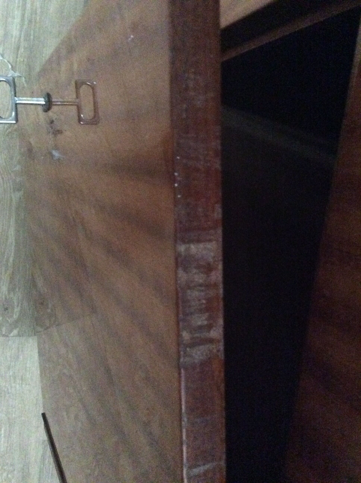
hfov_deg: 44.1
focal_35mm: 32
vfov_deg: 56.9
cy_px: 242
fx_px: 446
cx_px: 180
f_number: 2.4
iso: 800
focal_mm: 3.3
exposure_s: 1/17
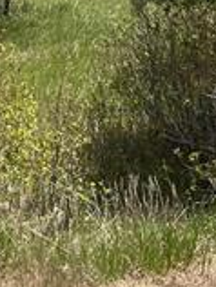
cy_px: -249
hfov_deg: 11.4
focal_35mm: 126
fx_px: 1045
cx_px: -94
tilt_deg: +4.8
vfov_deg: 13.7
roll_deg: -1.8
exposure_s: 1/5882
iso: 50
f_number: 1.5
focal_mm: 5.7
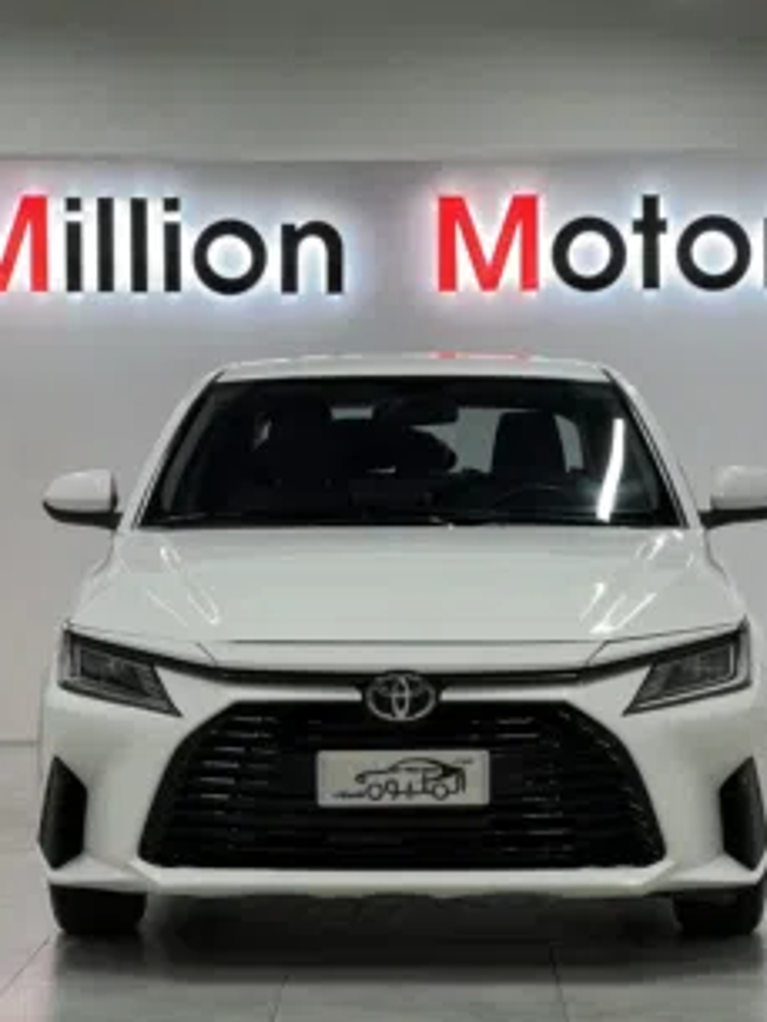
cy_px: 627
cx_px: 409
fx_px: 2982
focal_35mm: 101
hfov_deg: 14.7
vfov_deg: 19.4
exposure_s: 1/50
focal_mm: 9
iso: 250
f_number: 2.8
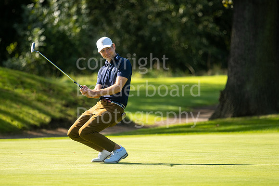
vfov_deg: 3.1
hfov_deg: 4.6
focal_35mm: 450
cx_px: 140
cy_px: 93
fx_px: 3485
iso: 200
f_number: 4
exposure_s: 1/1000
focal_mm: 300
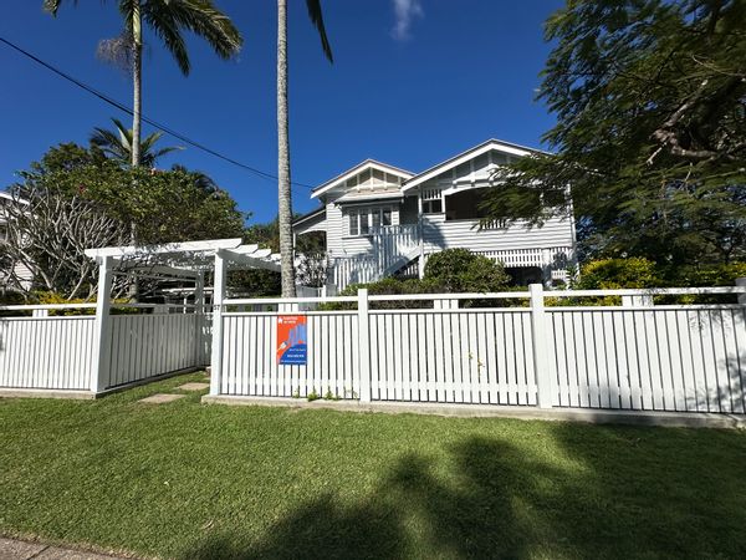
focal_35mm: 14
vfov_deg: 85.7
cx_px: 373
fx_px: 302
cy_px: 280
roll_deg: +0.8
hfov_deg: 102.1
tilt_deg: +5.3
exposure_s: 1/6897
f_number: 2.2
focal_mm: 2.22
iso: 40
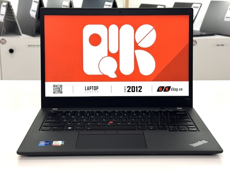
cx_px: 116
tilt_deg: -13.7
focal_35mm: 56
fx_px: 372
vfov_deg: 26.1
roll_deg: +0.7
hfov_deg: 34.4
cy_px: 79
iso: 50
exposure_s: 1/121
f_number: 1.78
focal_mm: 6.76
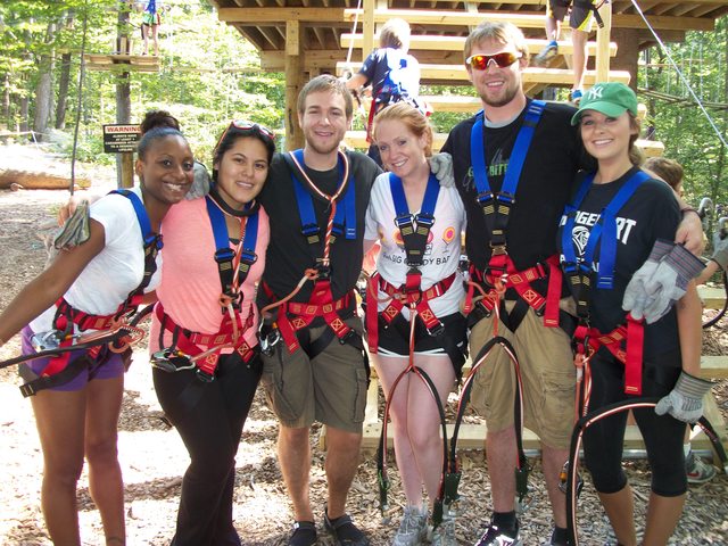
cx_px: 364
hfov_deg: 56.8
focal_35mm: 32
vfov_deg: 44.2
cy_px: 273
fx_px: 673
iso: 80
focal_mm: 5.7
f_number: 2.9
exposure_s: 1/40
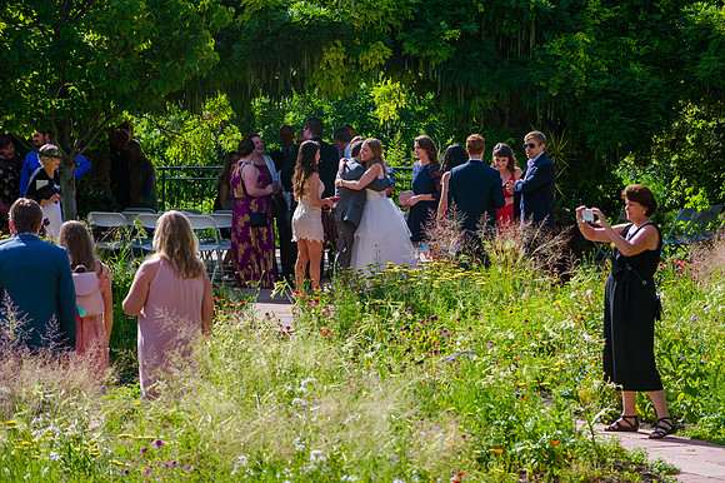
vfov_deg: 6.9
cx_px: 362
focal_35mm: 200
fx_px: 4025
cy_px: 242
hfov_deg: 10.3
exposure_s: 1/400
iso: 400
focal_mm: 200
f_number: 8
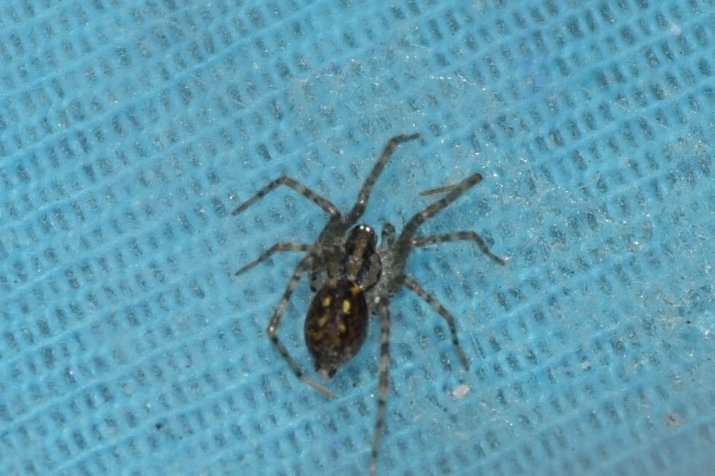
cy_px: 238
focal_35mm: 210
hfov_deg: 9.8
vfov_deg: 6.5
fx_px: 4171
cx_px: 358
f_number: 8
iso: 100
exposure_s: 1/60
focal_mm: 140
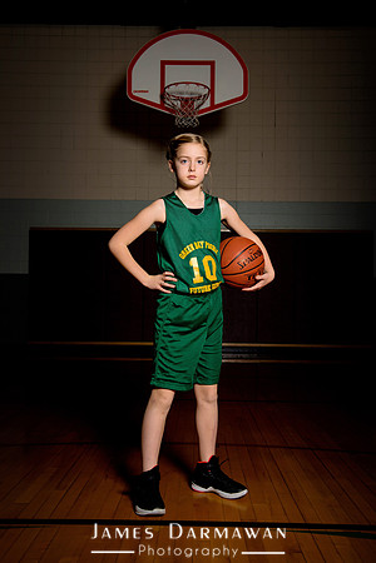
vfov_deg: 50.7
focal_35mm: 38
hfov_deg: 35.1
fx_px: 595
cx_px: 188
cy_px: 282
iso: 100
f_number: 8
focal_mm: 38
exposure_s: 1/200
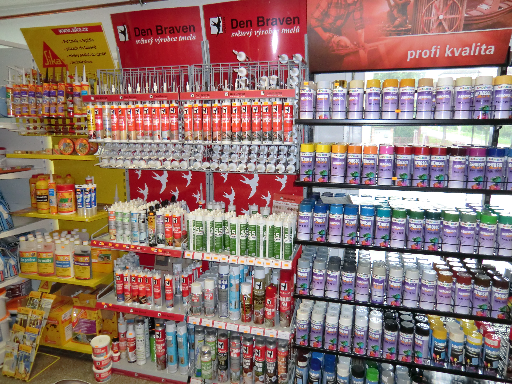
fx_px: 355
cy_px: 192
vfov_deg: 56.8
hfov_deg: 71.6
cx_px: 256
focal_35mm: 24
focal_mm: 4.3
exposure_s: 1/60
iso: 400
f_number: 3.2
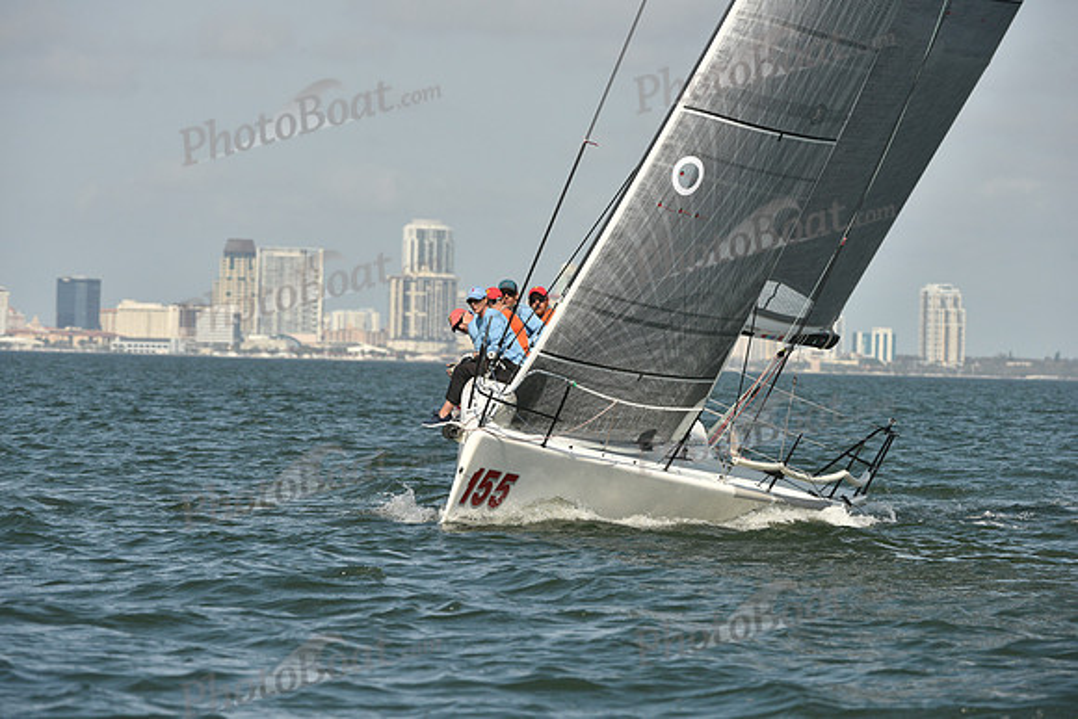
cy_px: 360
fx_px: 10183
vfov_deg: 4.0
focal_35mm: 340
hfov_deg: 6.1
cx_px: 539
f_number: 9
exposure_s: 1/1250
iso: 400
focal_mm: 340
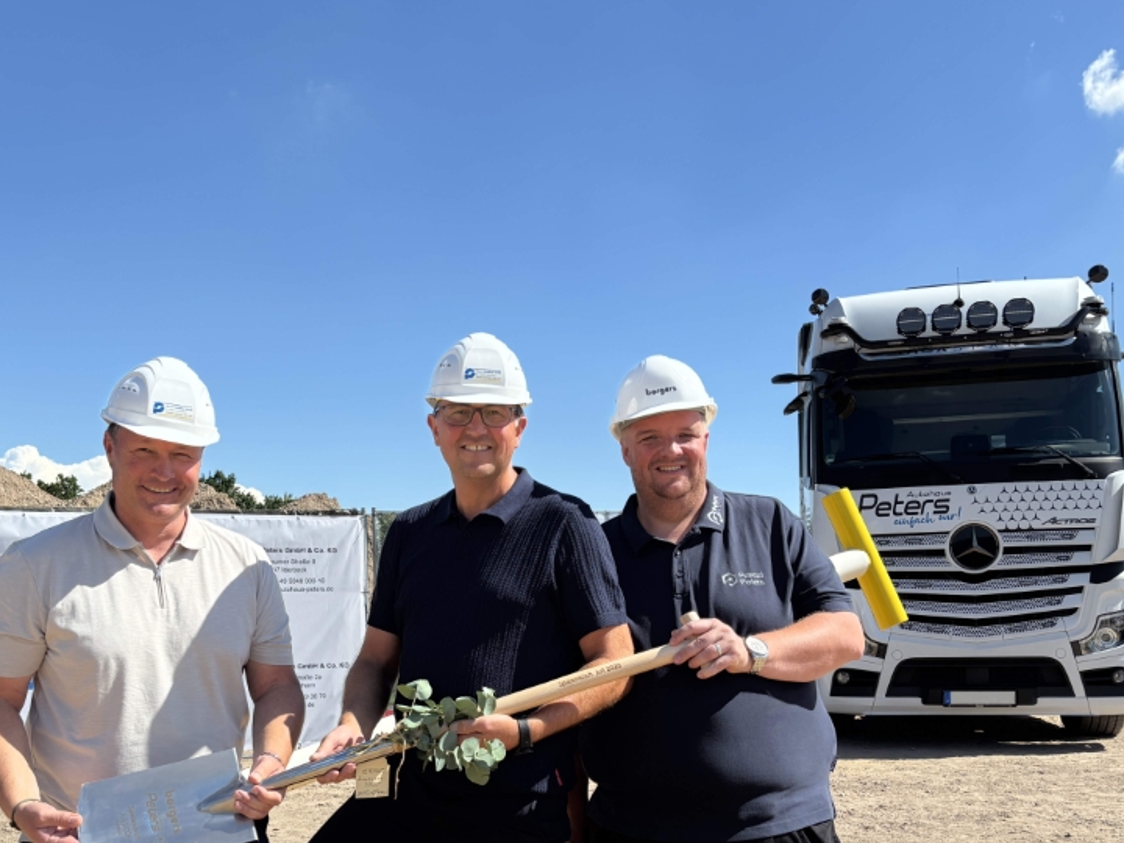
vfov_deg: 38.1
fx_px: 1201
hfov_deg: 49.9
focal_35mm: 37
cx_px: 462
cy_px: 585
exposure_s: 1/3311
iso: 50
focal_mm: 6
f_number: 1.6
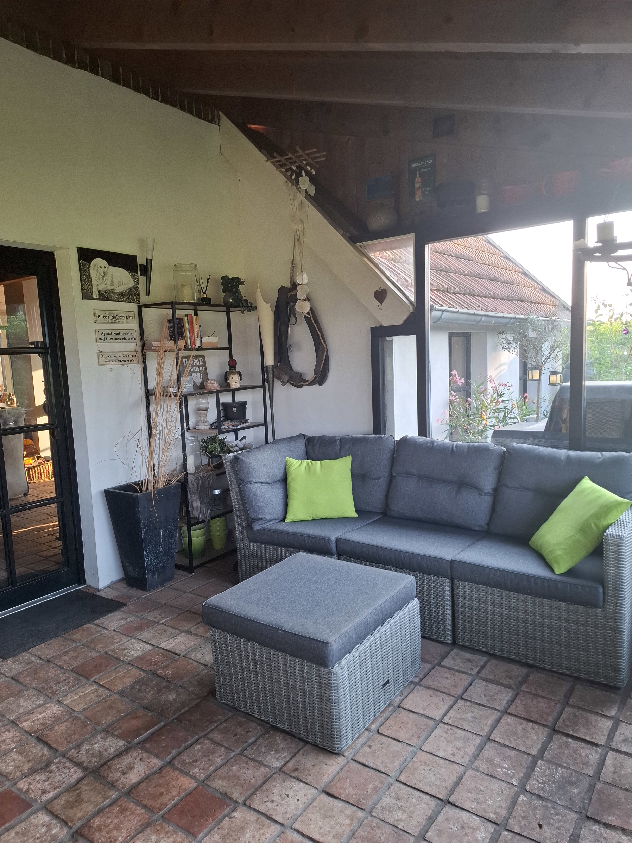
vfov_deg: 73.9
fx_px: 560
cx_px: 316
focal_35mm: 23
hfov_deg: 58.9
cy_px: 422
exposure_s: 1/100
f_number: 1.8
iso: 80
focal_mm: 5.54
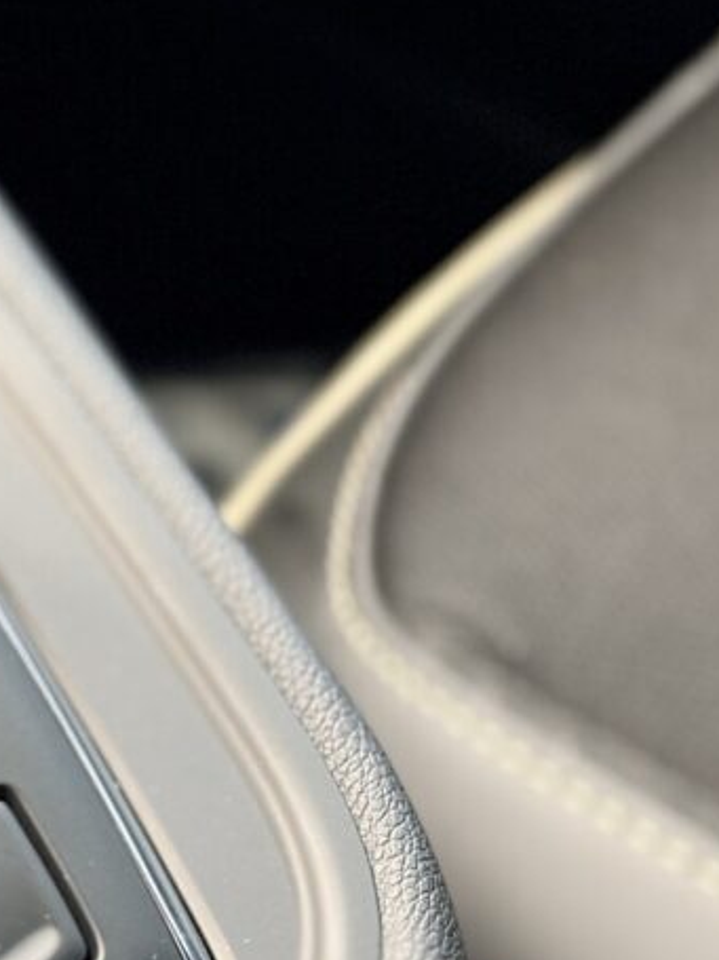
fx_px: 3242
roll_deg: -4.4
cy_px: 582
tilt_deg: -43.3
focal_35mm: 117
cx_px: -299
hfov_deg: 12.2
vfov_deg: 16.8
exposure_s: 1/25
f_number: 1.6
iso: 320
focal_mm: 5.96
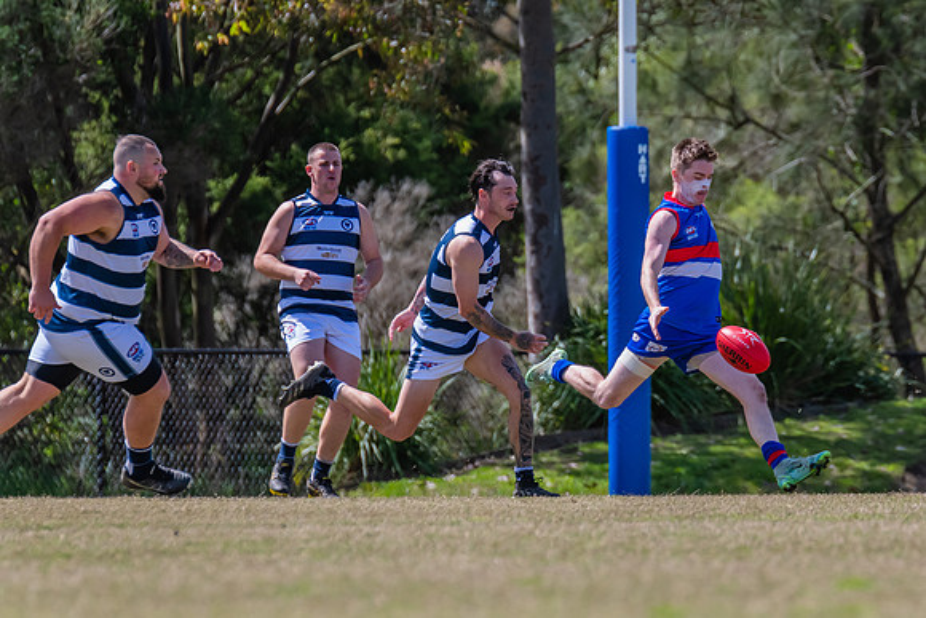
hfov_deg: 3.1
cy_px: 237
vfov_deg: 2.1
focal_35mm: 660
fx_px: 16973
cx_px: 721
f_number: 7.1
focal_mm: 420
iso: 800
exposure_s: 1/1600
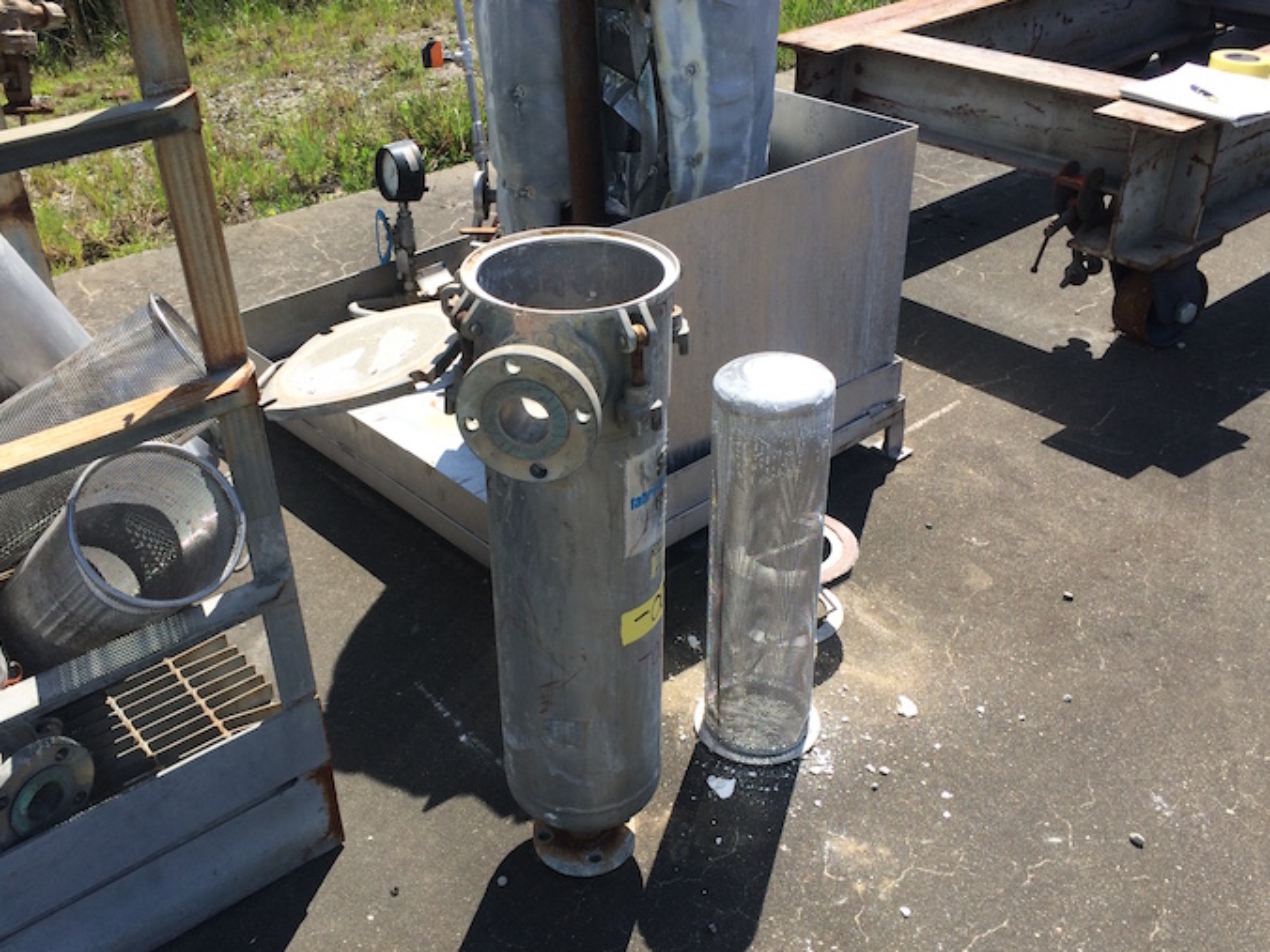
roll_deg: -0.4
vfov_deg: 40.7
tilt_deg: -37.0
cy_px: 516
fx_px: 1284
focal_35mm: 35
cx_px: 584
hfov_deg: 52.6
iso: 32
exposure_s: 1/1520
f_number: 2.2
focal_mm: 4.15
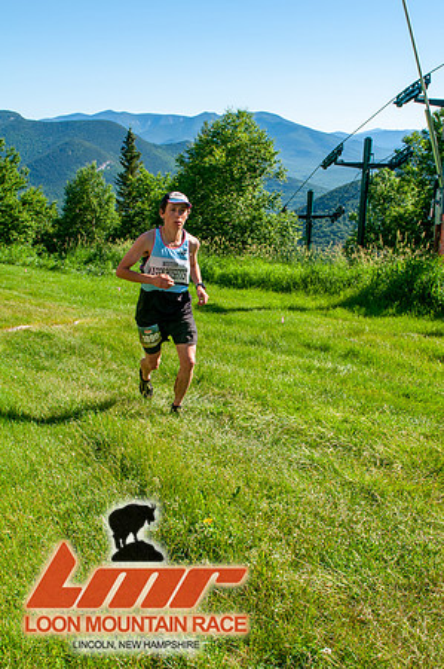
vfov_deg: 53.2
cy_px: 334
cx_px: 222
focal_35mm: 36
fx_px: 667
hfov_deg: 36.8
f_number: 8
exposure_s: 1/400
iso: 200
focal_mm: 24
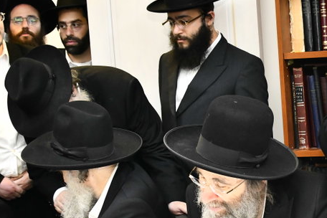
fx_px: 781
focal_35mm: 86
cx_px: 326
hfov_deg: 22.7
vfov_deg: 15.9
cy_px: 127
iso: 1600
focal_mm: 28
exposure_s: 1/100
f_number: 5.6
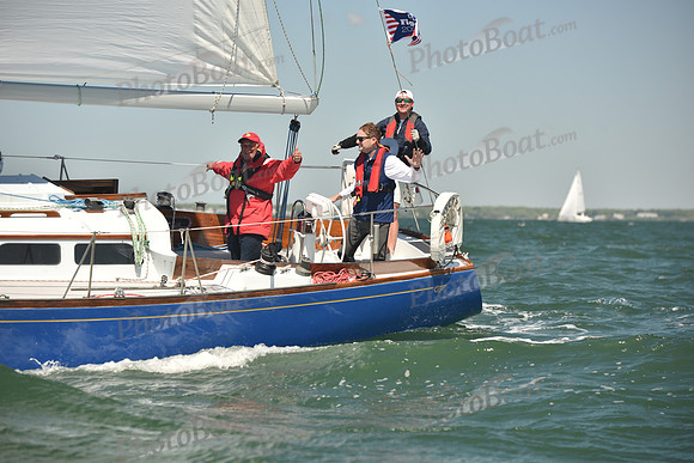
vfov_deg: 8.9
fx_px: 2989
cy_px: 232
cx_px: 347
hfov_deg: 13.2
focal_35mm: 155
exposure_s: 1/800
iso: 250
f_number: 5
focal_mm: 155
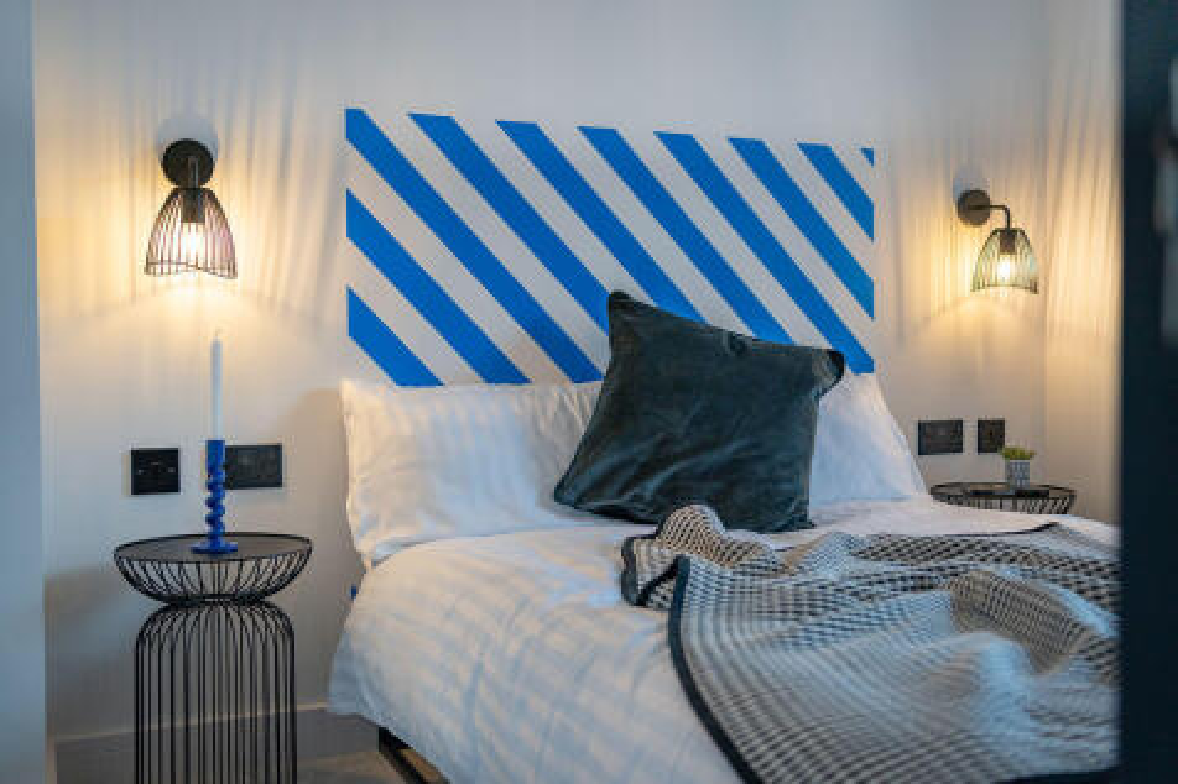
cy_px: 392
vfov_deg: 37.8
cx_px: 589
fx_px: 1145
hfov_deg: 54.5
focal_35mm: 35
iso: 400
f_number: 2.8
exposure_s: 1/320
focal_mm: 35
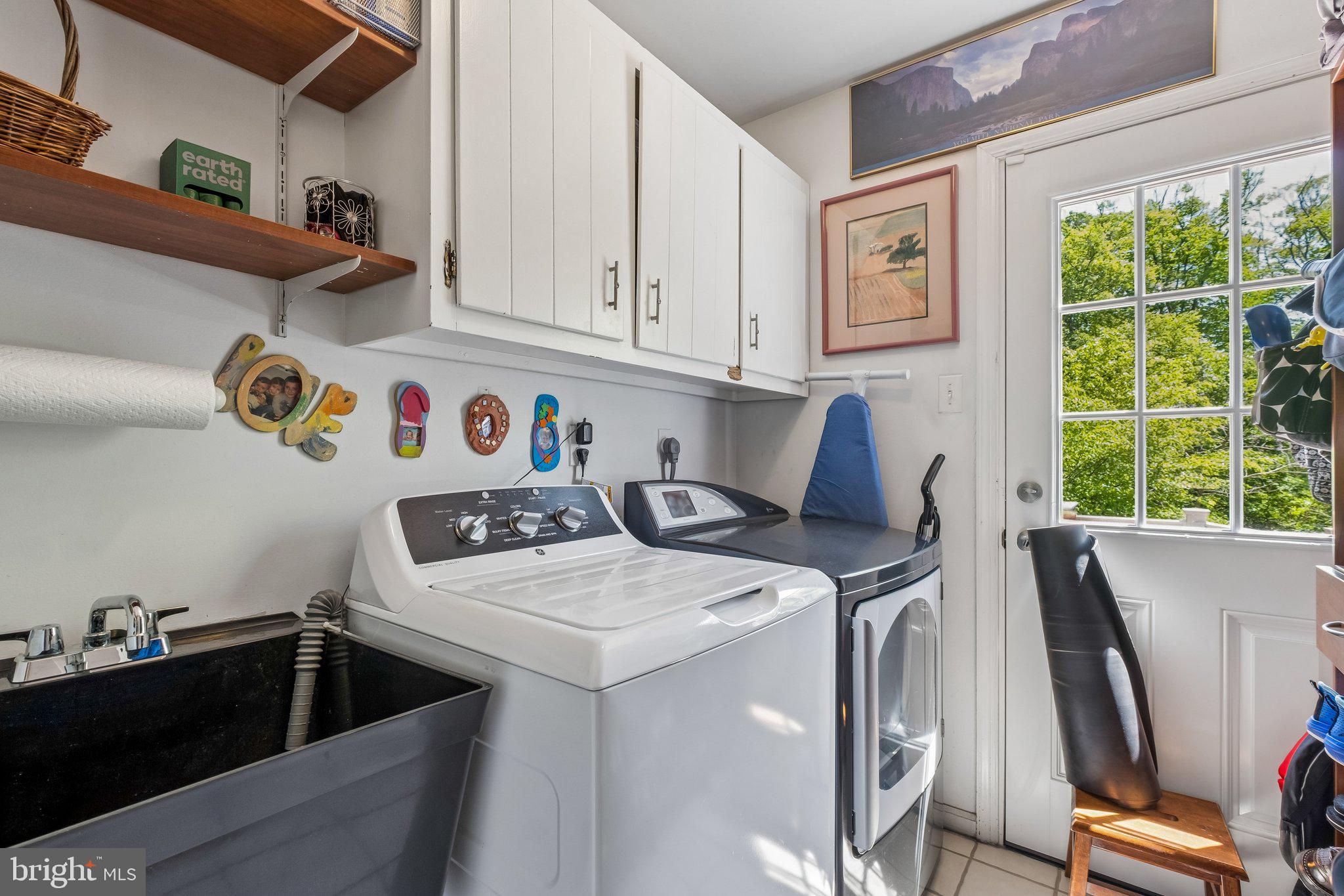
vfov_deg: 77.3
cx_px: 672
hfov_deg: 100.4
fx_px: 560
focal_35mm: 15
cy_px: 448
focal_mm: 10
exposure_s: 1/8
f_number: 8
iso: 250
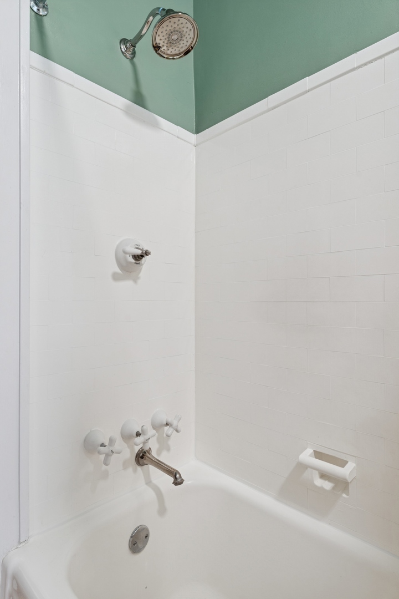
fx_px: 332
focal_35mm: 20
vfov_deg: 84.0
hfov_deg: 61.9
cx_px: 200
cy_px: 300
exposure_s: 1/4
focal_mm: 20
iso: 320
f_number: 8
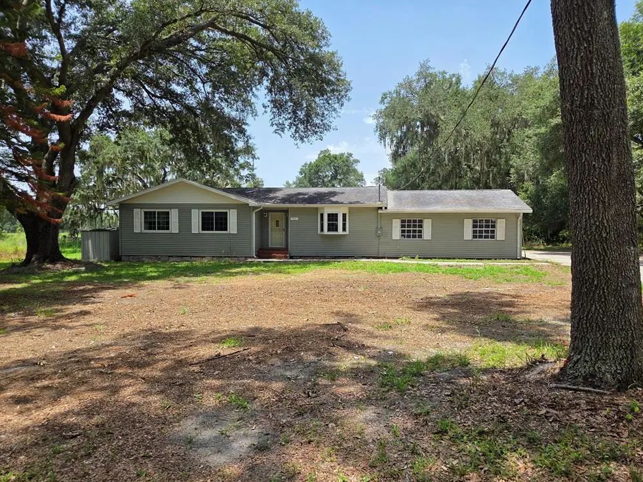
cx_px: 330
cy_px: 249
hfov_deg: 71.6
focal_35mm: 24
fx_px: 446
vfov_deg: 56.8
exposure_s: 1/2708
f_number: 1.8
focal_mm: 5.4
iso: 80
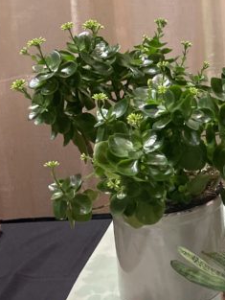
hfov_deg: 15.9
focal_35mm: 85
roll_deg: +0.9
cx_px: 338
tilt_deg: -13.0
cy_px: 53
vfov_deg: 22.6
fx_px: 736
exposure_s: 1/60
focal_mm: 4.2
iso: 250
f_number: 1.6
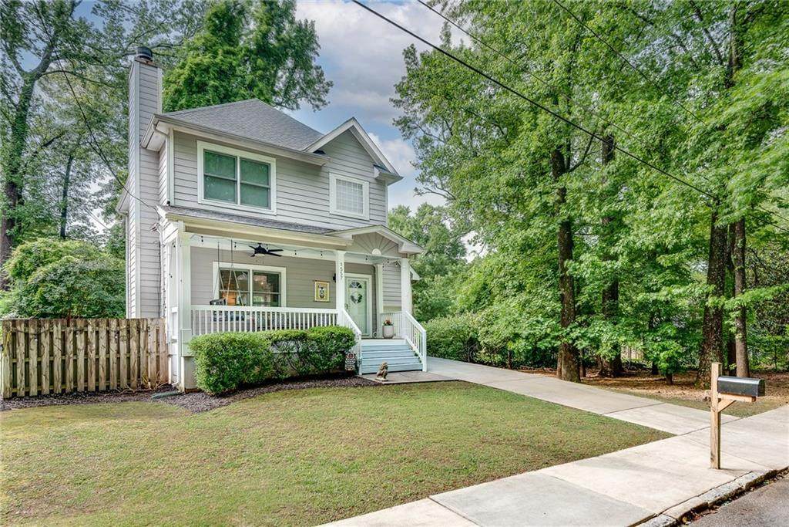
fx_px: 351
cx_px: 394
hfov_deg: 96.7
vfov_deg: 73.8
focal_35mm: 16
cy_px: 264
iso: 100
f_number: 8
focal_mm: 16
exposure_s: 1/125
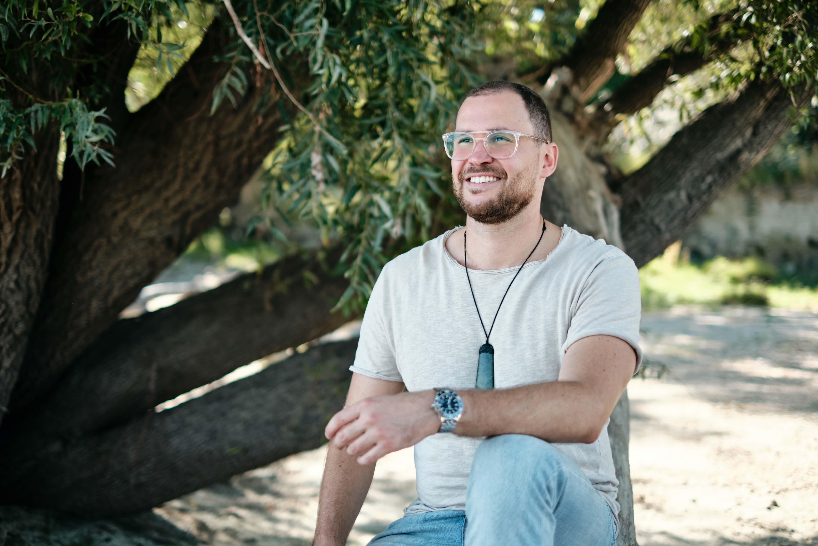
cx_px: 409
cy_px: 273
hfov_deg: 37.5
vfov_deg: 25.5
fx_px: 1204
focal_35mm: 53
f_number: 1.4
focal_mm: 35
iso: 200
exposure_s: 1/1250
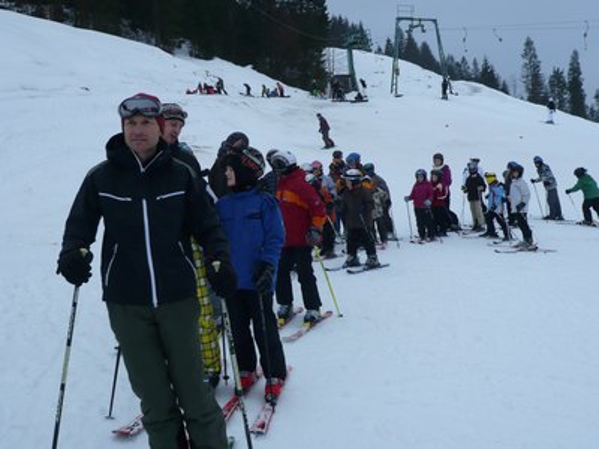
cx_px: 300
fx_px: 744
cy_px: 224
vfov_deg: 33.6
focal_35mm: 43
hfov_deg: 43.9
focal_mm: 7
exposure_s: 1/200
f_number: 3.4
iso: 100
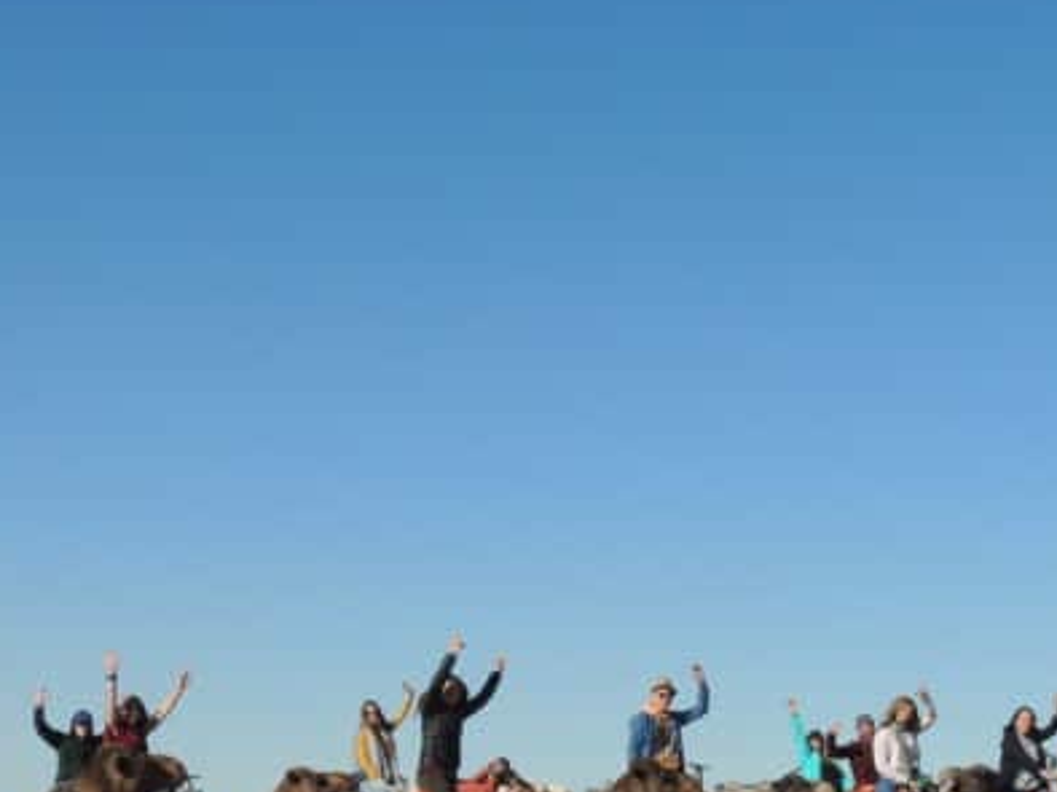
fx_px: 2380
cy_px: 736
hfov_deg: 25.0
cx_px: 488
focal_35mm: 78
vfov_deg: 18.5
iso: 100
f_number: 7.8
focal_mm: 5.3
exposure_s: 1/400
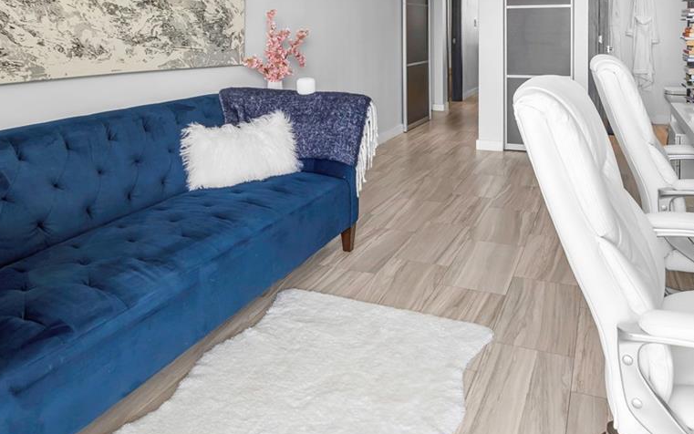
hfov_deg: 62.8
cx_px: 365
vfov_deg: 38.9
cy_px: 43
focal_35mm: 30
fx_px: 568
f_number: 8
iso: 400
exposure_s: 1/20
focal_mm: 14
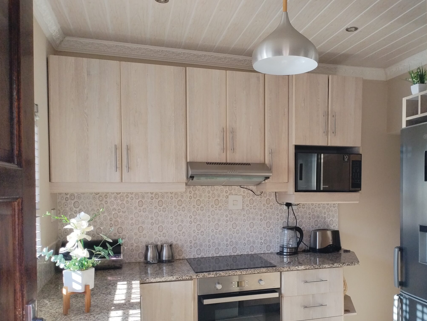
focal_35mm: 33
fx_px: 407
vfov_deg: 42.7
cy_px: 193
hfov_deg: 55.0
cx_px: 255
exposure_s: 1/120
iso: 131
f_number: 1.8
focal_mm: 4.25
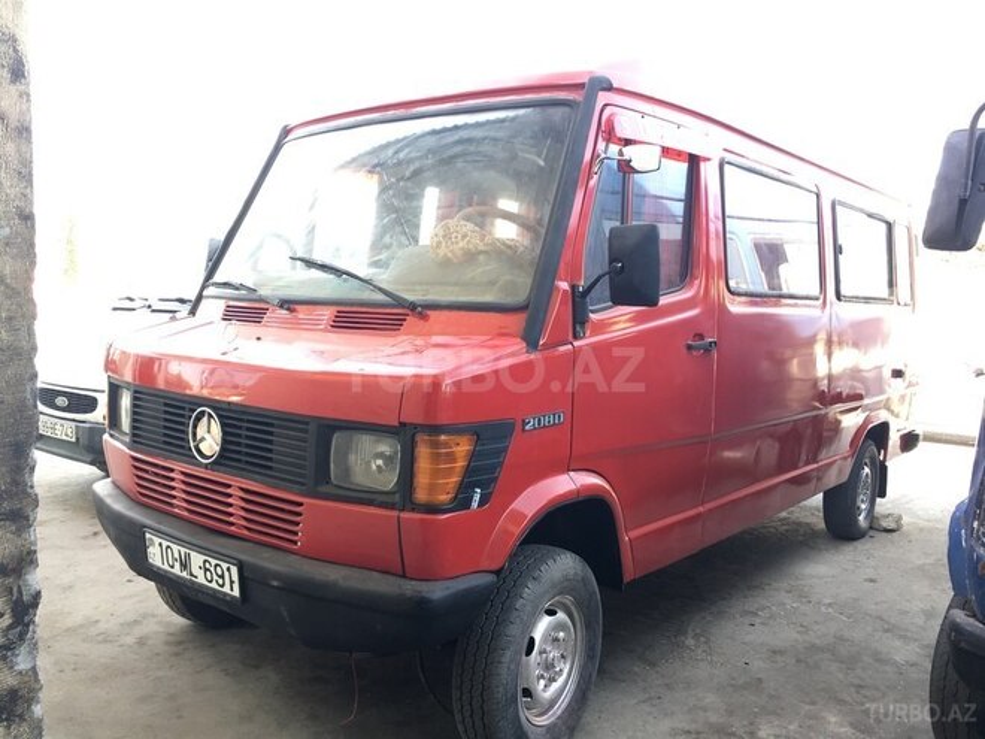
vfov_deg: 48.2
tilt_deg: -4.6
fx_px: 825
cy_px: 370
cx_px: 492
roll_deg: -1.1
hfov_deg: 61.7
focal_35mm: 29
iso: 32
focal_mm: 4.15
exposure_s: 1/50
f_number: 2.2
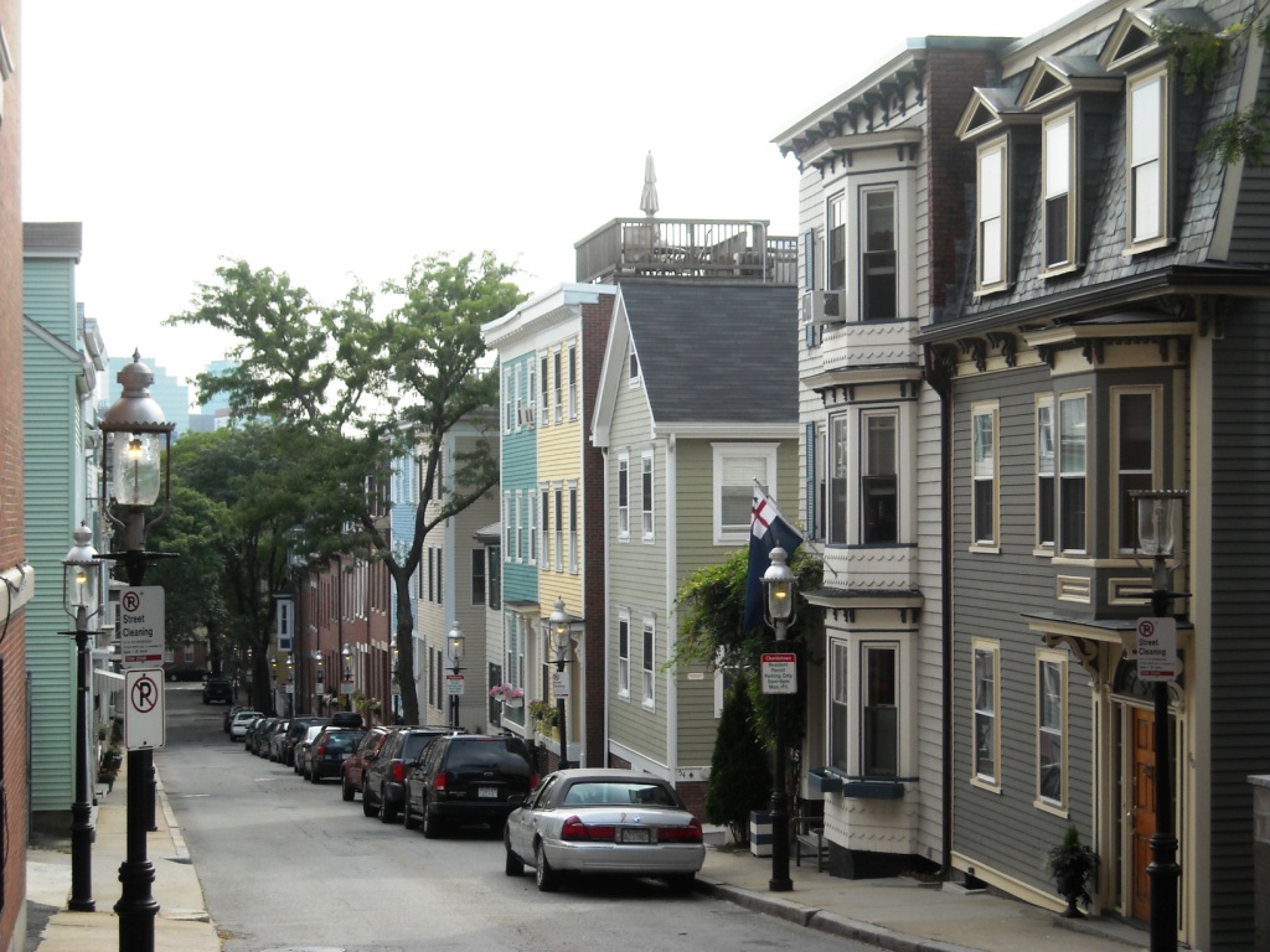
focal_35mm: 76
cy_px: 476
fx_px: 2788
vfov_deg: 19.4
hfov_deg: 25.7
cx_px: 635
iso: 64
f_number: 3.9
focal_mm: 12.3
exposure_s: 1/296
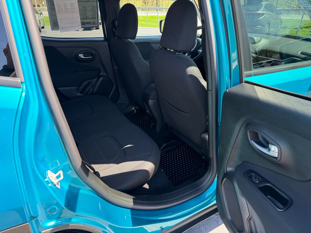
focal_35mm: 24
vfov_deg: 56.8
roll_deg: +1.1
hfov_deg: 71.6
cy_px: 116
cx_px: 156
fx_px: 216
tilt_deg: -26.3
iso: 100
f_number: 1.78
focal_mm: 6.76
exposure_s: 1/197
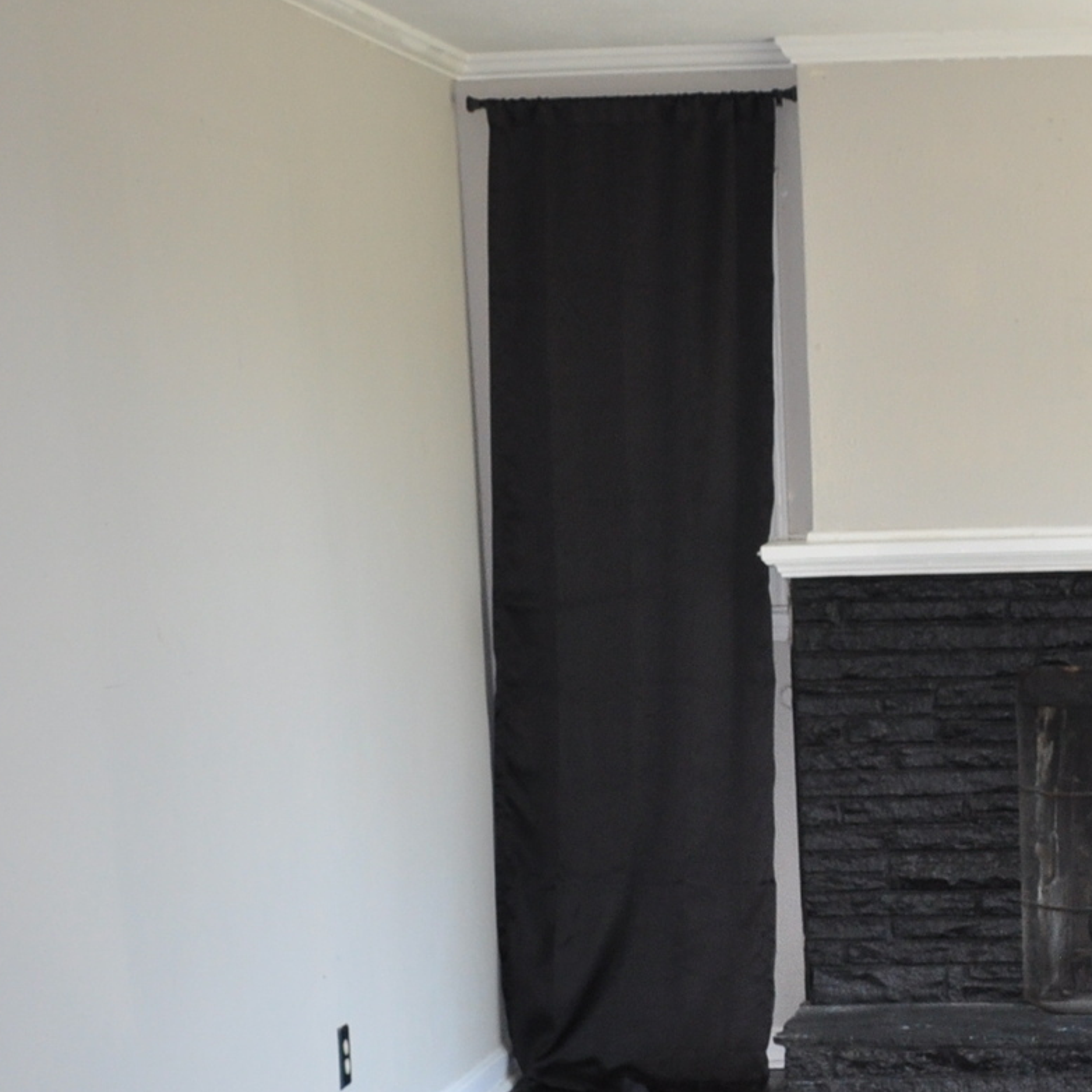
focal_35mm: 90
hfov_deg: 18.5
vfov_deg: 18.2
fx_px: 3212
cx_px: 1208
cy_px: 1356
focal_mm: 18
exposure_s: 1/200
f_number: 3.5
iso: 360
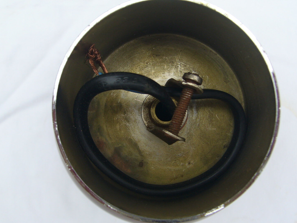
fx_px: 335
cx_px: 148
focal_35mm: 39
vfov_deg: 36.8
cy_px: 115
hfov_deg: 47.9
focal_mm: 5.8
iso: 80
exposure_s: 1/200
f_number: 5.6
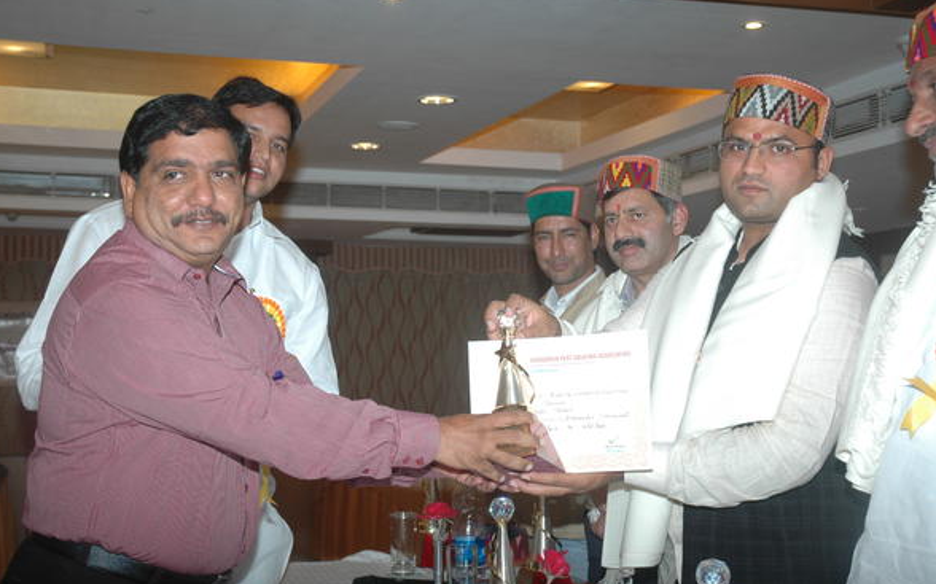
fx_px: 1351
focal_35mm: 53
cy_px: 298
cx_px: 460
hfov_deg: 38.2
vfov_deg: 24.4
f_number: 4.2
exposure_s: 1/60
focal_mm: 34
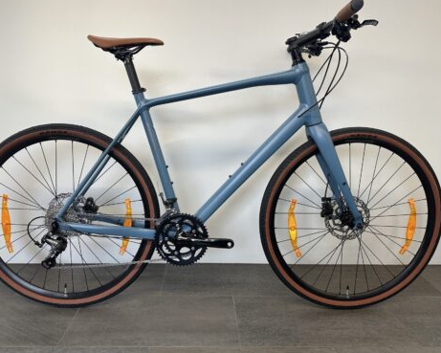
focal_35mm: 26
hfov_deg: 66.0
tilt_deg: -11.5
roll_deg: -0.6
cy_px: 173
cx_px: 210
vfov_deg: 54.9
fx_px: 339
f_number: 1.78
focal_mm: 6.86
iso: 125
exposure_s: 1/100
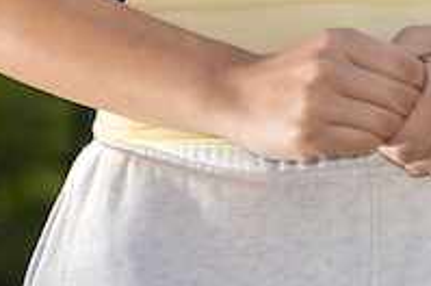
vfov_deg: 2.4
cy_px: -526
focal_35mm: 562
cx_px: 561
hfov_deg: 3.7
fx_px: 6717
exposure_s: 1/200
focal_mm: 93
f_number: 5
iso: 100
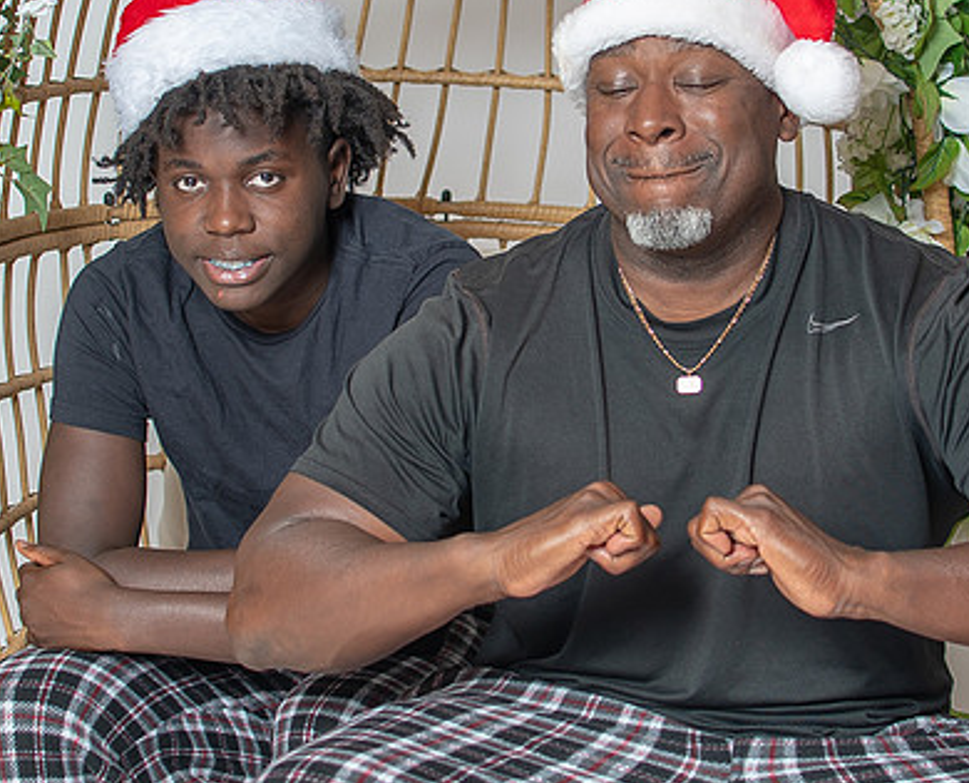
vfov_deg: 17.1
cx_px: 519
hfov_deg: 21.2
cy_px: 227
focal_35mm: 90
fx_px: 2591
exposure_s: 1/250
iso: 100
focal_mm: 35
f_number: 3.2
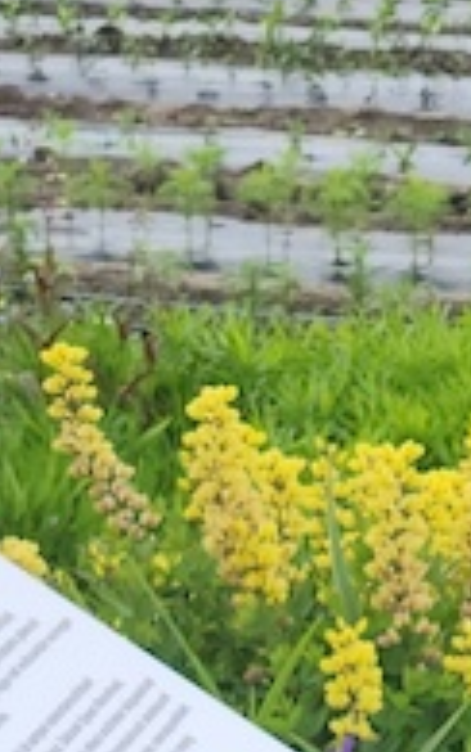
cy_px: 1774
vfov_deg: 11.6
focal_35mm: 150
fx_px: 3078
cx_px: 313
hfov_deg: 8.7
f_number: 1.8
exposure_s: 1/1139
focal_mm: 5.4
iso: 20
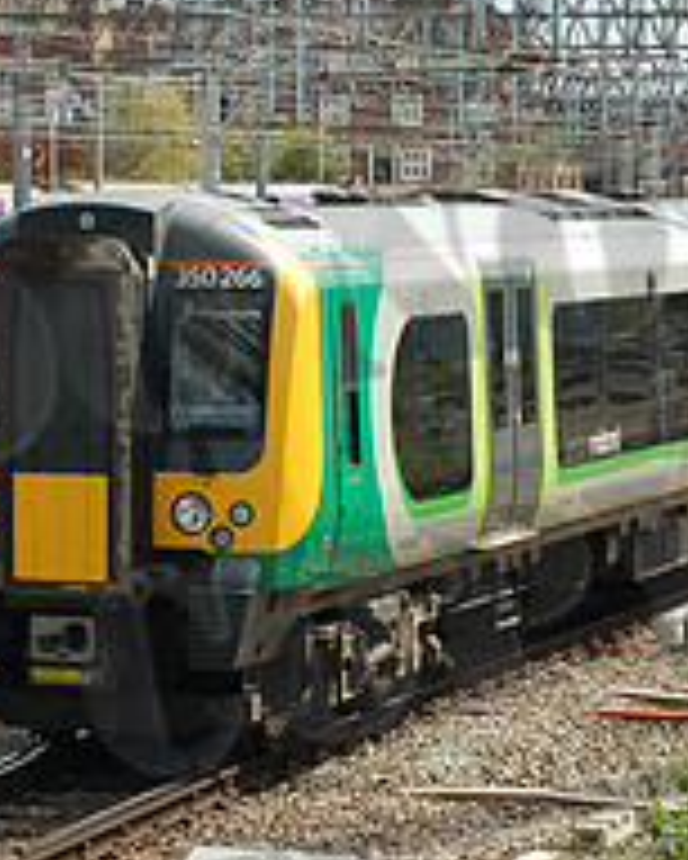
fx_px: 4349
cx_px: 378
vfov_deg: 11.3
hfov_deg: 9.0
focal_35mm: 171
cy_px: 437
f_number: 8
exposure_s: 1/250
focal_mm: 40
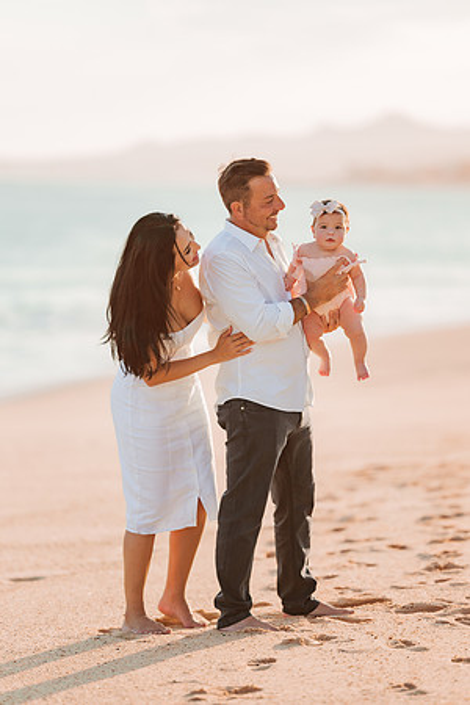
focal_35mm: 135
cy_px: 352
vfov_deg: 15.2
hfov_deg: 10.2
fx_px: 2644
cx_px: 235
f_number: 1.8
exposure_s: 1/3200
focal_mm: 135
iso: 100
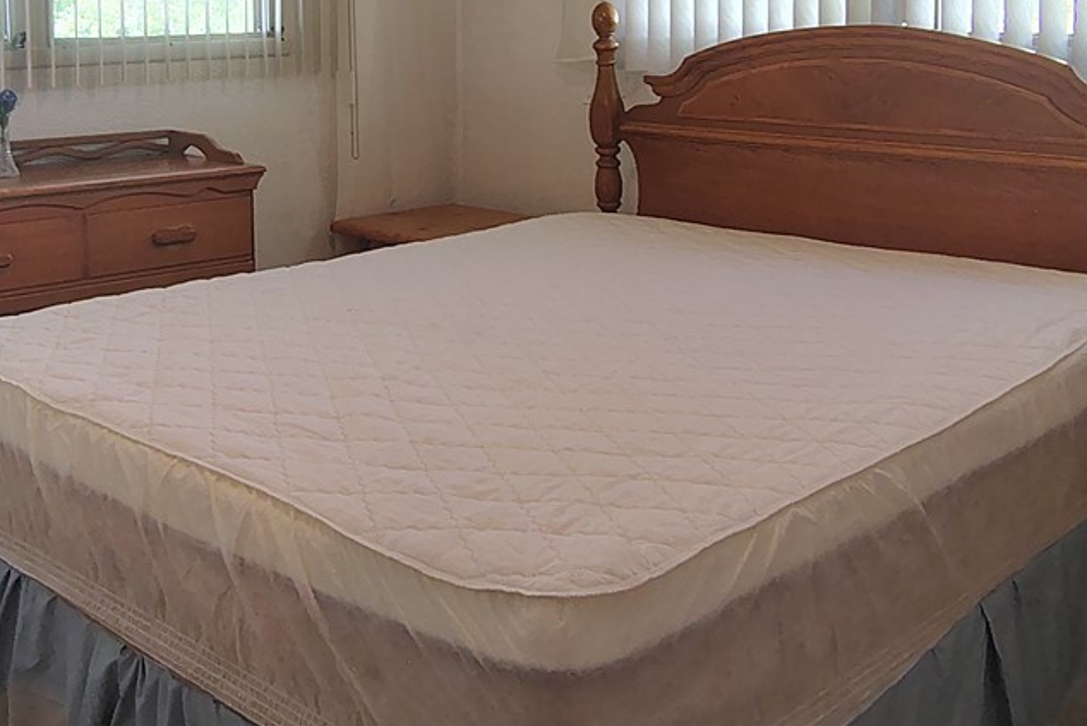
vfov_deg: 30.6
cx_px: 401
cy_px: 84
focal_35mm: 42
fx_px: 1268
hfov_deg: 46.0
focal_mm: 2.13
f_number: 2.2
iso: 351
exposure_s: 1/40
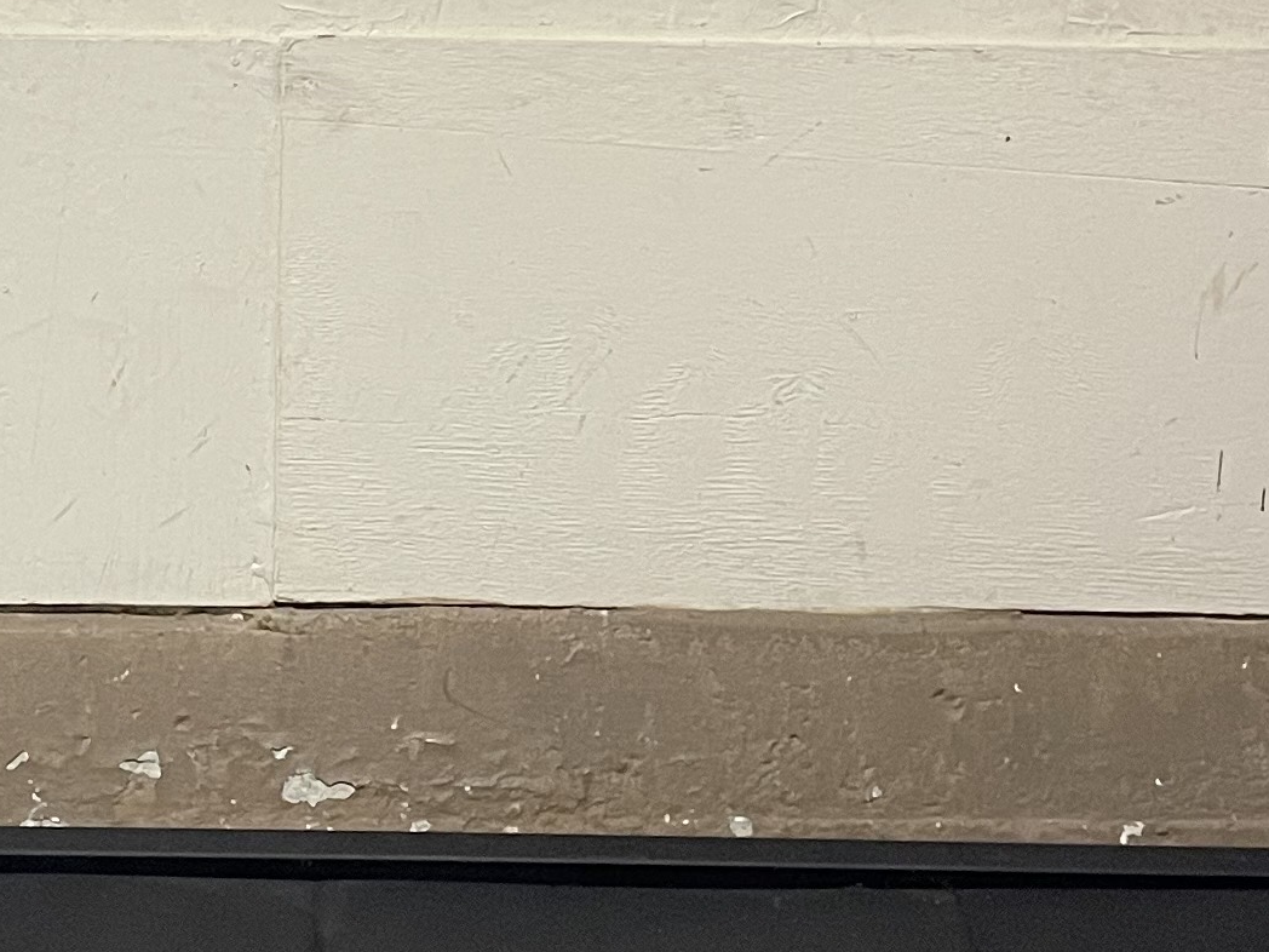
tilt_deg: -15.0
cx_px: 236
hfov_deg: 19.4
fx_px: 3666
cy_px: 236
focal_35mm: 100
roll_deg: -0.8
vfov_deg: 14.7
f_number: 1.6
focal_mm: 4.2
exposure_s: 1/60
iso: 400
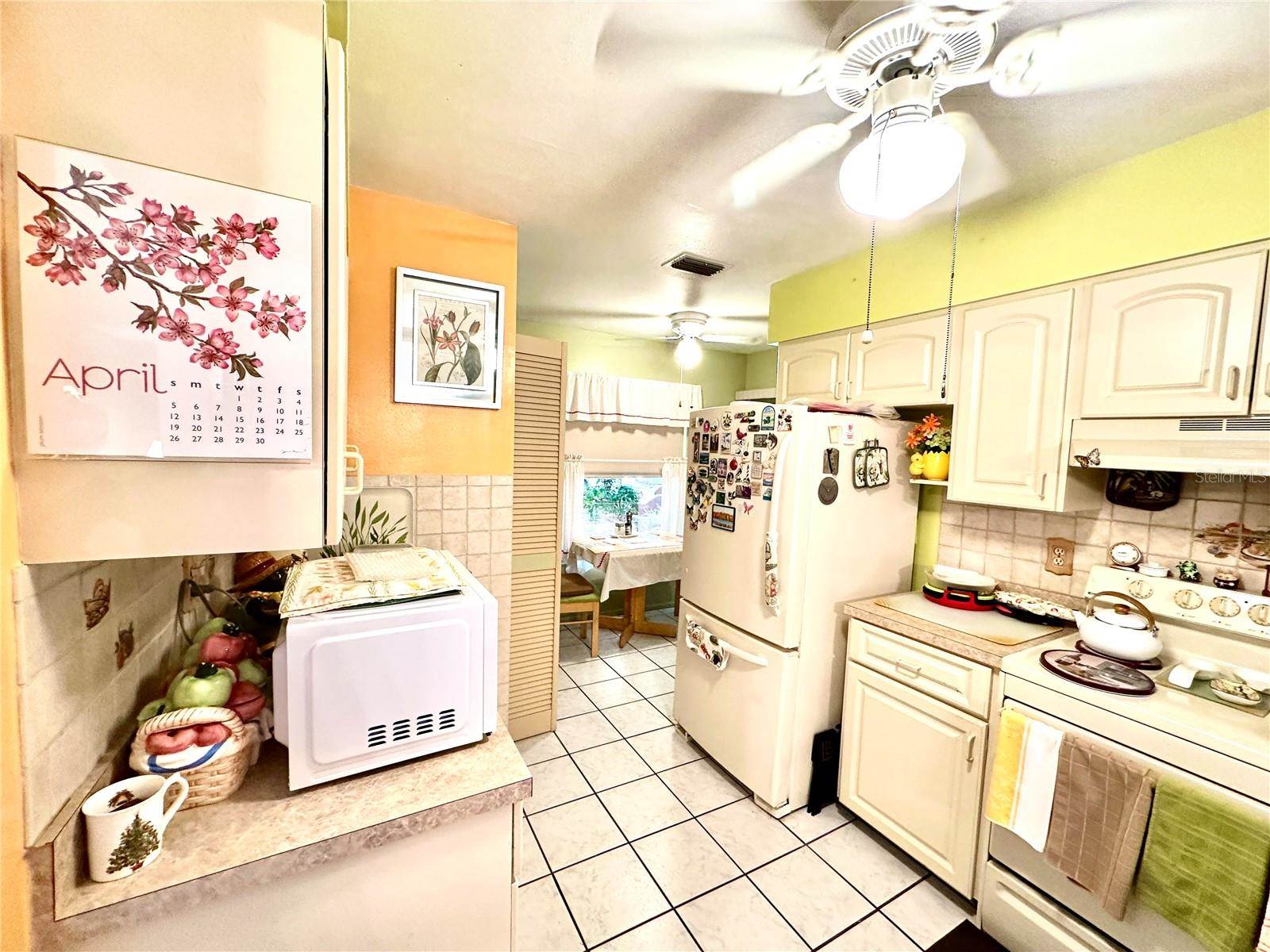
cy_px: 476
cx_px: 635
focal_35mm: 14
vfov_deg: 85.7
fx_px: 514
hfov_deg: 102.1
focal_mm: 2.22
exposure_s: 1/60
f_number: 2.2
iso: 250
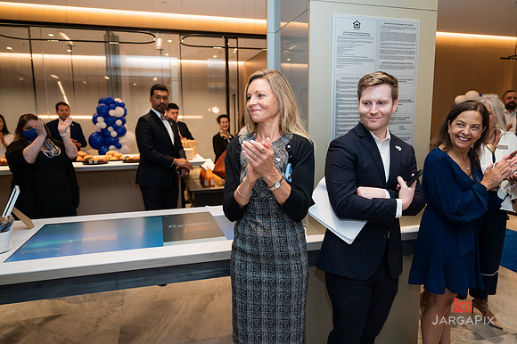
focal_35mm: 25
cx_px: 258
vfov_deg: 50.8
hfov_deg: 71.0
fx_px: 363
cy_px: 172
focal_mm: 24
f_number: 3.2
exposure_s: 1/160
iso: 400
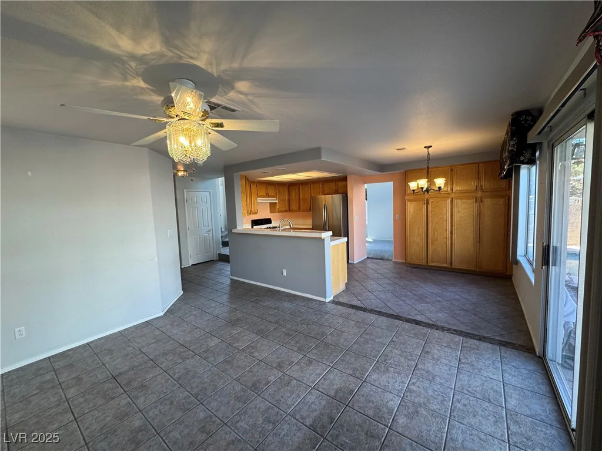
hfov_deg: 102.1
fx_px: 243
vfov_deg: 85.7
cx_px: 301
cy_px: 226
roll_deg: +2.2
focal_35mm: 14
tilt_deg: -3.8
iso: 125
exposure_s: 1/120
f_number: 2.2
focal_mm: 2.22
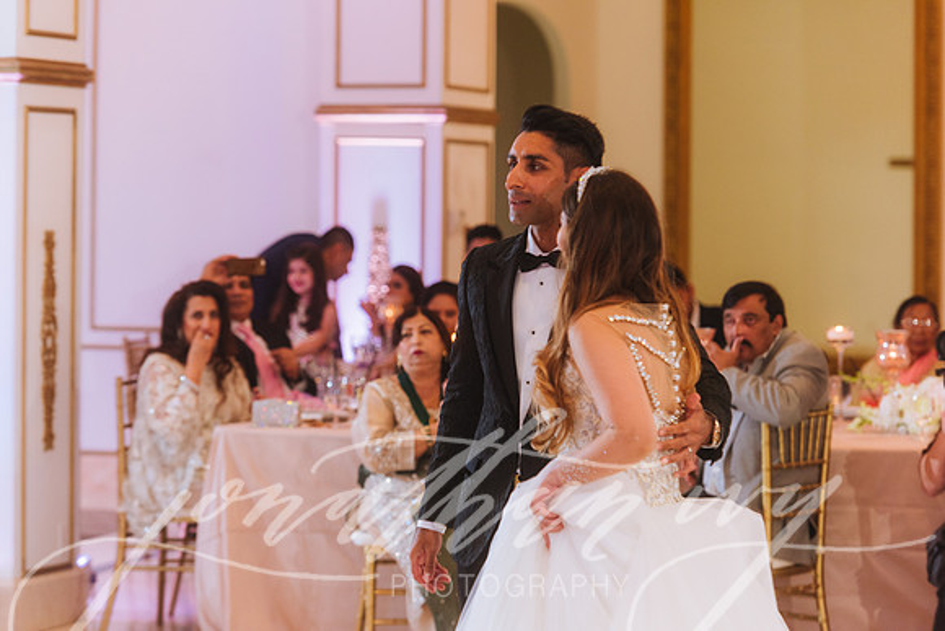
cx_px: 472
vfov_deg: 10.2
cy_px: 316
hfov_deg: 15.2
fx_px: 3544
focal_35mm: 135
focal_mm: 135
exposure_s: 1/160
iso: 1000
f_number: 2.8
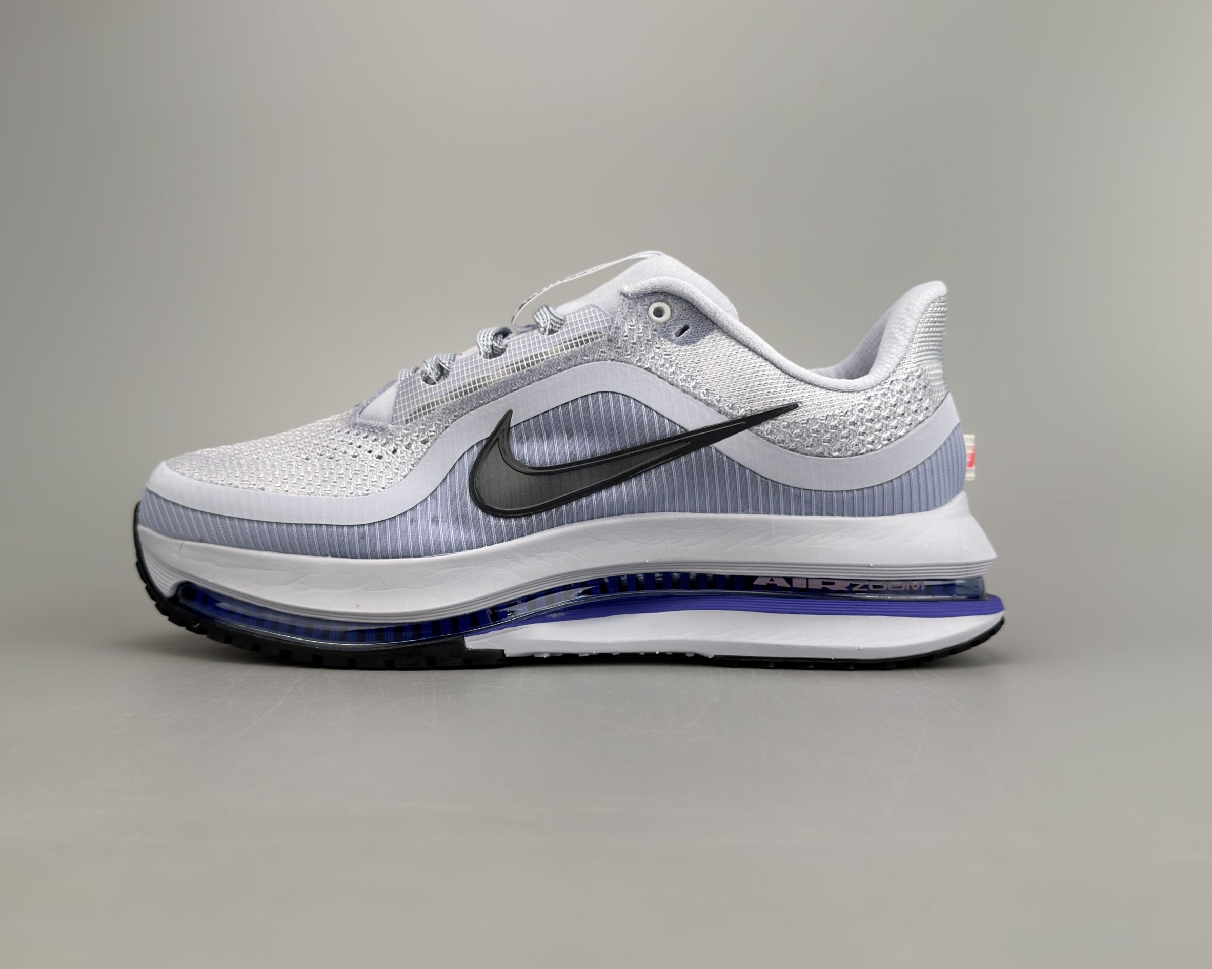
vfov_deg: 40.1
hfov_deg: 49.0
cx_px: 563
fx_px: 1327
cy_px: 479
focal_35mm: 37
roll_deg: +0.5
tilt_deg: -0.1
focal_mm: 6.76
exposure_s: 1/697
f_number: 1.78
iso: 100
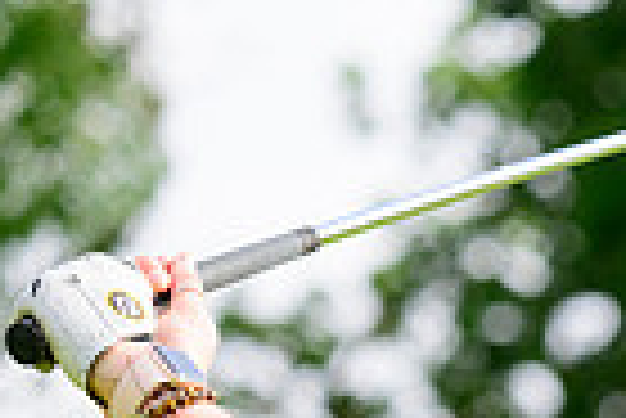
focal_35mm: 710
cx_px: 1220
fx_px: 12359
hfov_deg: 2.9
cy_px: 834
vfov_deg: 1.9
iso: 1000
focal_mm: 170
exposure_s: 1/1250
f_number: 5.6
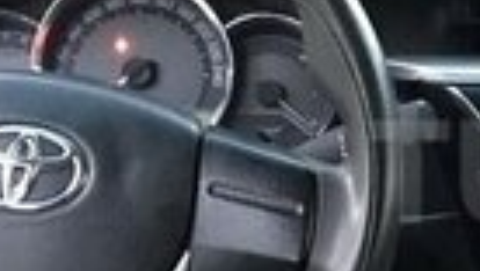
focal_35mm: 146
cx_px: 727
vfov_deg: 8.3
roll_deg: -4.1
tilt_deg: -13.7
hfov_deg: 13.8
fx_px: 1860
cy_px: 172
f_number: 1.8
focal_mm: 3.99
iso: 80
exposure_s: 1/5
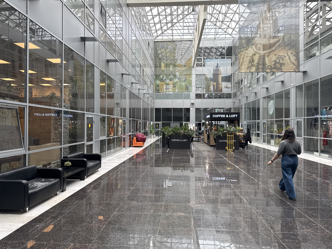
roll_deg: -0.2
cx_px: 166
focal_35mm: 24
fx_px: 230
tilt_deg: +0.7
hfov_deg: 71.6
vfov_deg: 56.8
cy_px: 124
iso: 64
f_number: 1.78
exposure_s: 1/276
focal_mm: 6.76
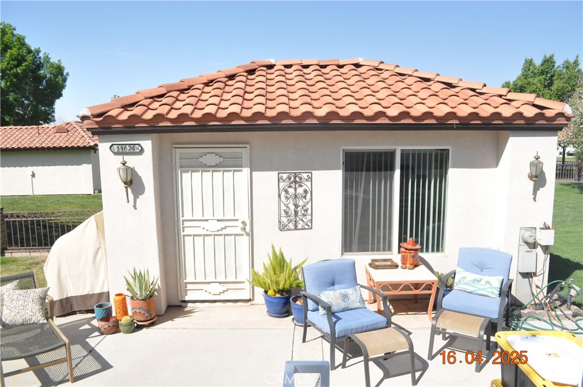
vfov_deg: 47.8
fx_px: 437
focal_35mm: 27
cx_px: 292
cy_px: 194
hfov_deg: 67.4
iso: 1800
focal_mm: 18
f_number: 7.1
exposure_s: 1/4000
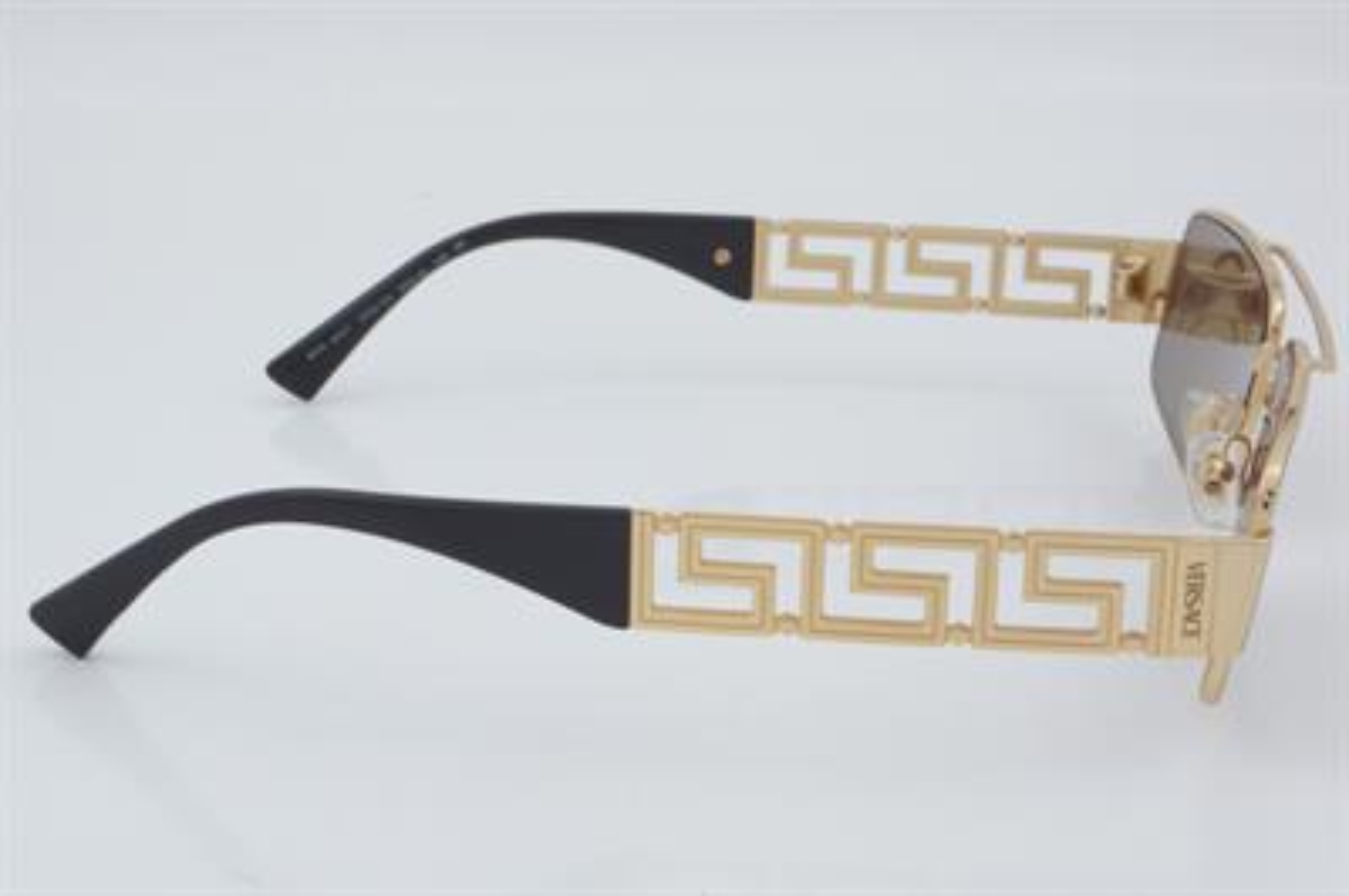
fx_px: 2808
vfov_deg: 18.2
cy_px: 448
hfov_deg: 27.0
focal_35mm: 75
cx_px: 674
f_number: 32
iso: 100
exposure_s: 1/3
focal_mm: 50
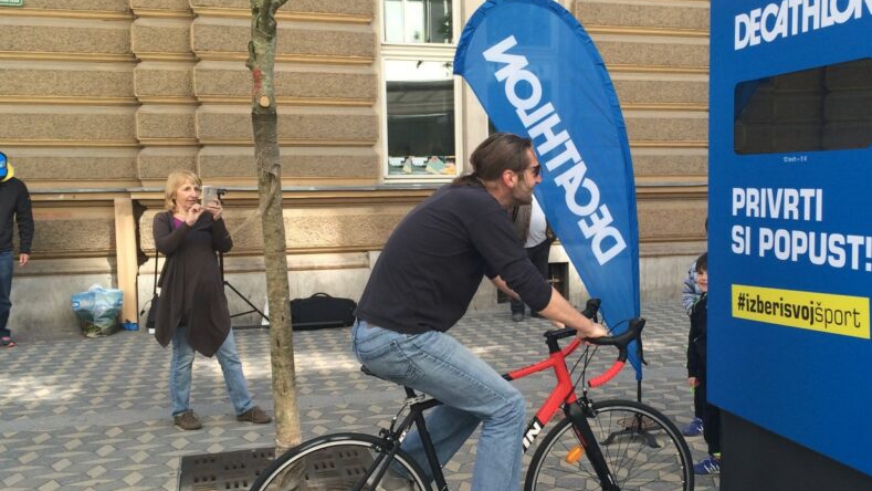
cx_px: 513
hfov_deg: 49.2
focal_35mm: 41
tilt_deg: -4.4
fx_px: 948
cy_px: 257
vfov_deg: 29.0
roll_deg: +2.1
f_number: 2.2
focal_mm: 4.15
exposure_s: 1/380
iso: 32
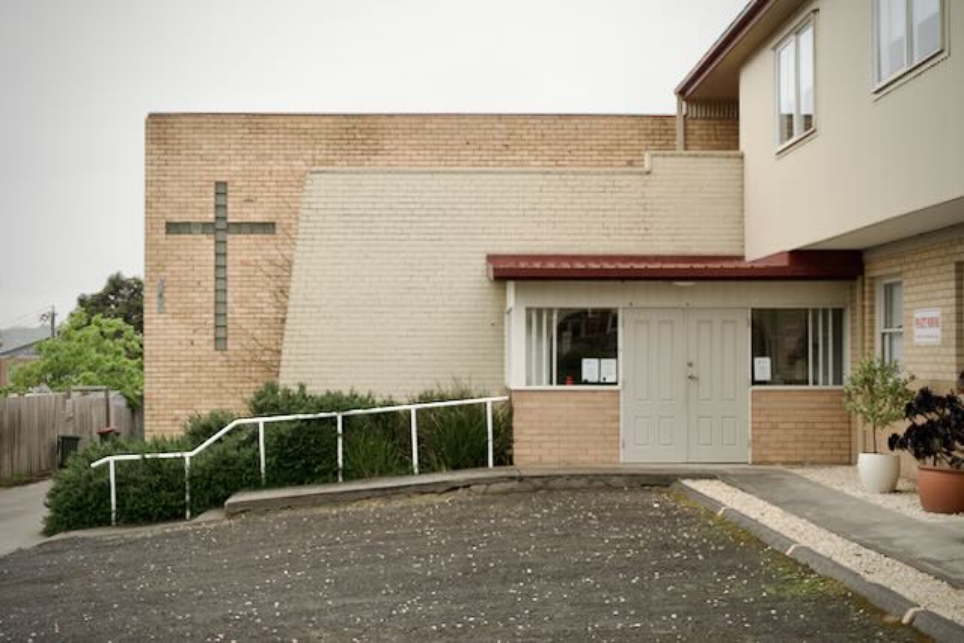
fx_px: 1232
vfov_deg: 29.3
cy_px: 322
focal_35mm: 46
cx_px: 482
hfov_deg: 42.7
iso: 100
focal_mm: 46
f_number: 6.3
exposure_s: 1/100
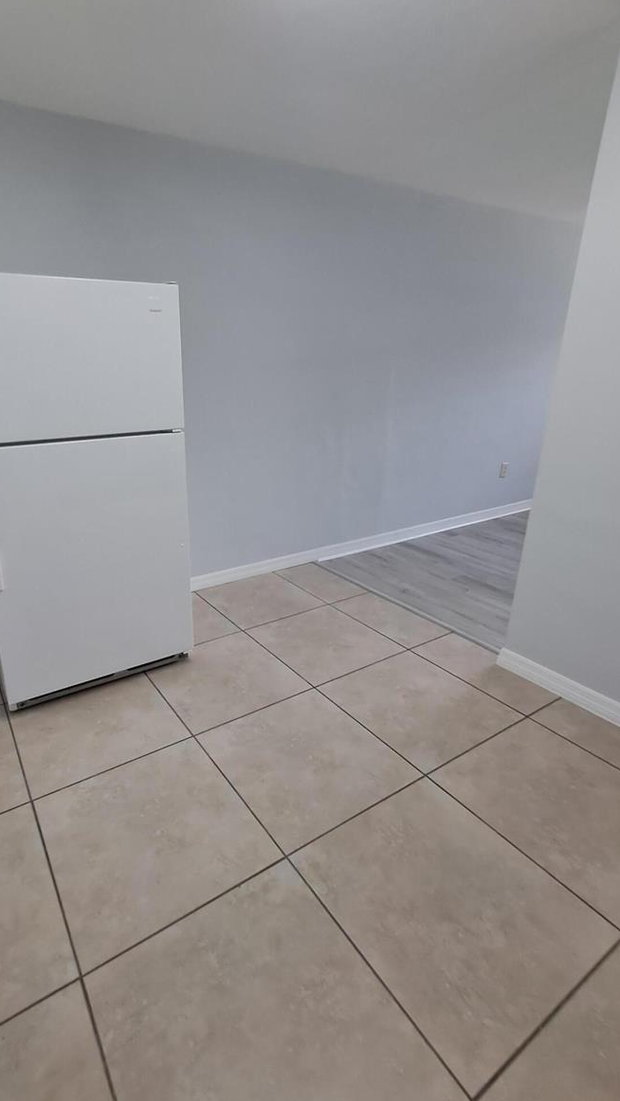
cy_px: 544
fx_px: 526
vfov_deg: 92.7
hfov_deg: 60.1
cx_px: 225
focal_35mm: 18
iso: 125
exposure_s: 1/40
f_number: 2.2
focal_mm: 1.64
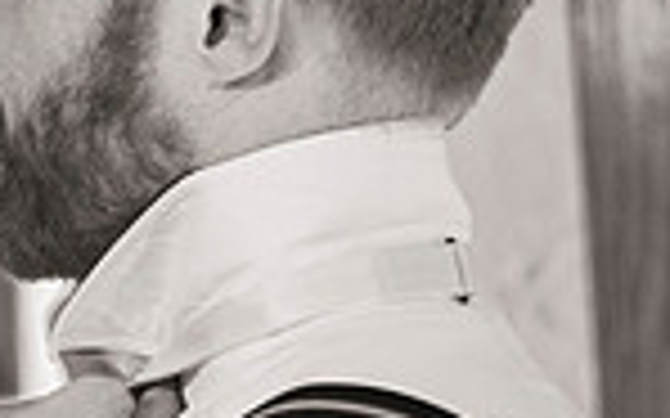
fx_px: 3614
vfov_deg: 6.6
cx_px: -558
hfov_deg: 10.0
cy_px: 369
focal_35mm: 198
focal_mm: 50
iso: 1000
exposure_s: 1/40
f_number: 2.8
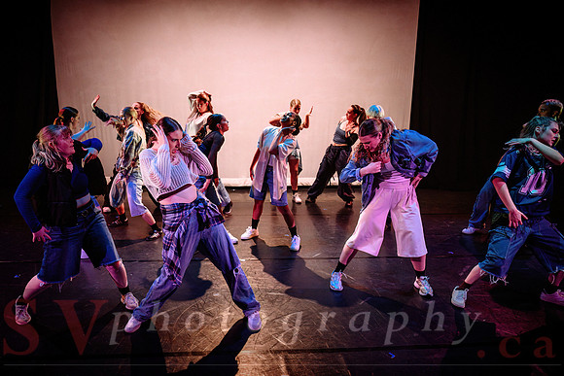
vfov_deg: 48.3
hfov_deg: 67.6
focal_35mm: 27
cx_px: 254
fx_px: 420
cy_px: 200
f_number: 2.8
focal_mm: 24
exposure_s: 1/300
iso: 2000
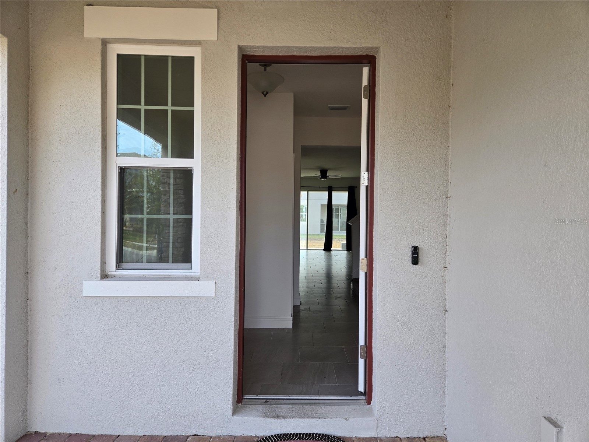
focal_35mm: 23
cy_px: 221
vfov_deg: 58.9
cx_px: 294
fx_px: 391
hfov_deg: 73.9
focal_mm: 5.4
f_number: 1.8
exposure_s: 1/508
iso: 80
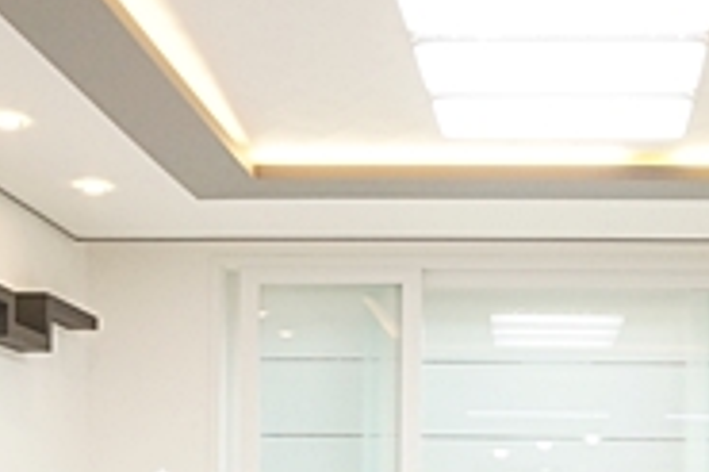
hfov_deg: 30.4
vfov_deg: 19.7
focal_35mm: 65
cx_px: 548
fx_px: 1279
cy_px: 553
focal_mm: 10
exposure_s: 1/30
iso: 800
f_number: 9
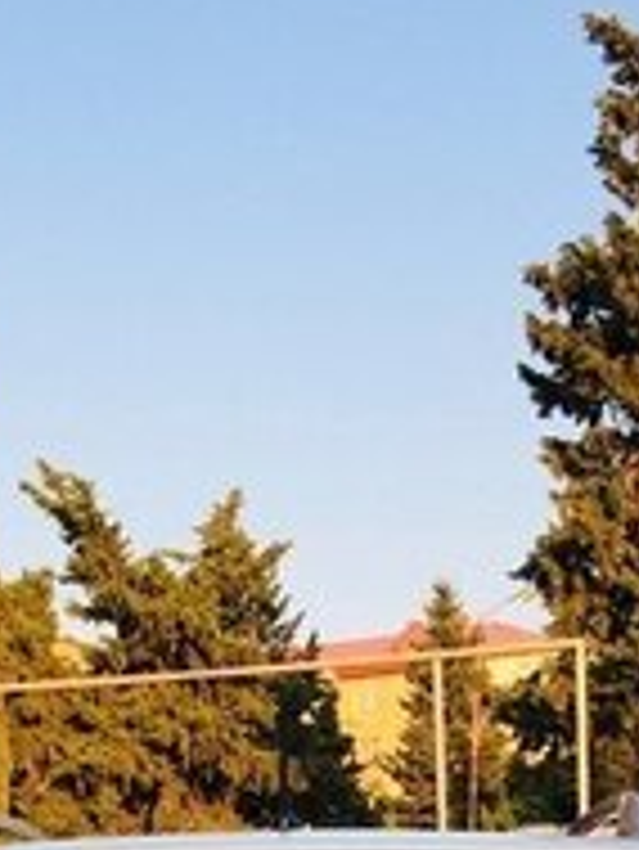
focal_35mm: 76
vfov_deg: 23.0
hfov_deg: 19.4
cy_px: 1088
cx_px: 270
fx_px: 1868
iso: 32
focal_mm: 4.15
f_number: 2.2
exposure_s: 1/465
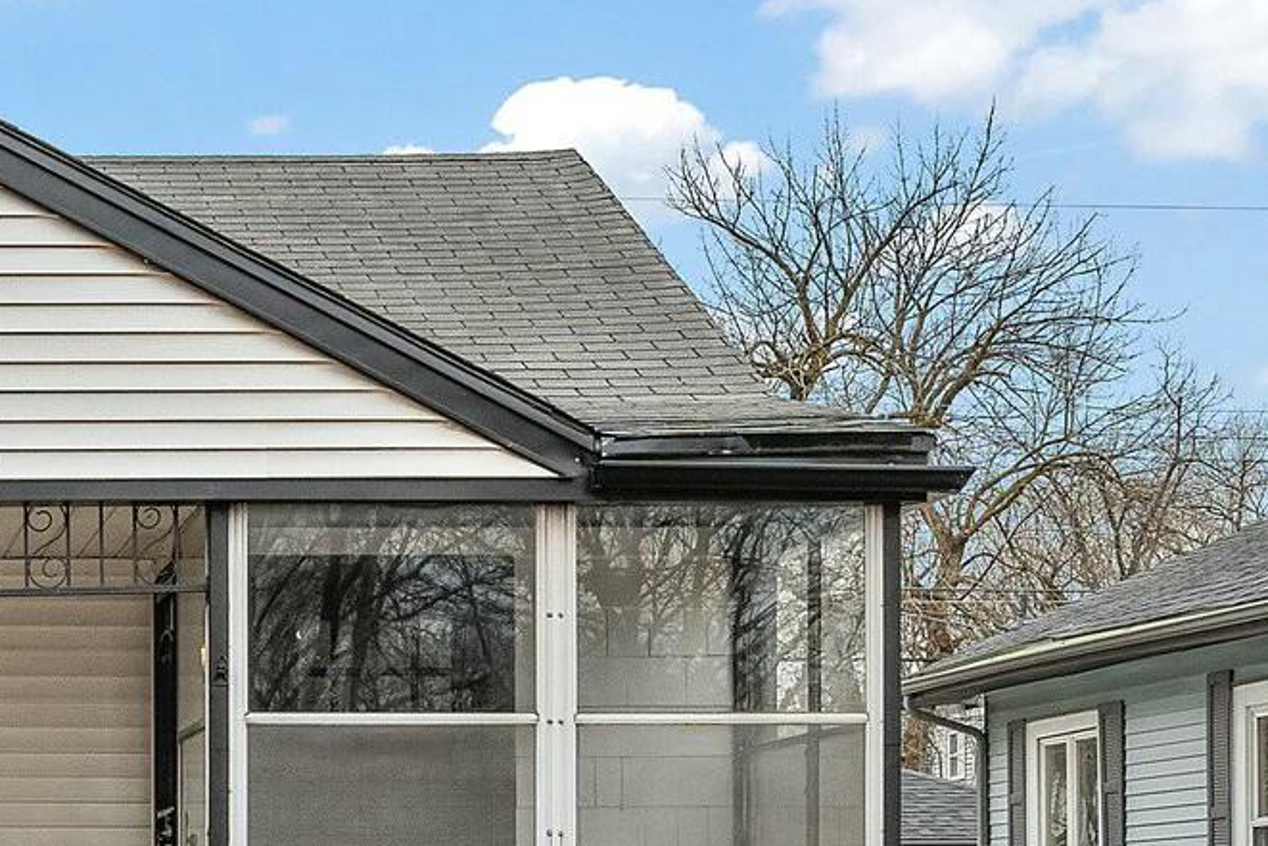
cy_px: 952
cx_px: -148
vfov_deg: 13.9
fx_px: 3382
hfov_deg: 20.2
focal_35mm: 96
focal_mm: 20.8
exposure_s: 1/60
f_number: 8
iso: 800
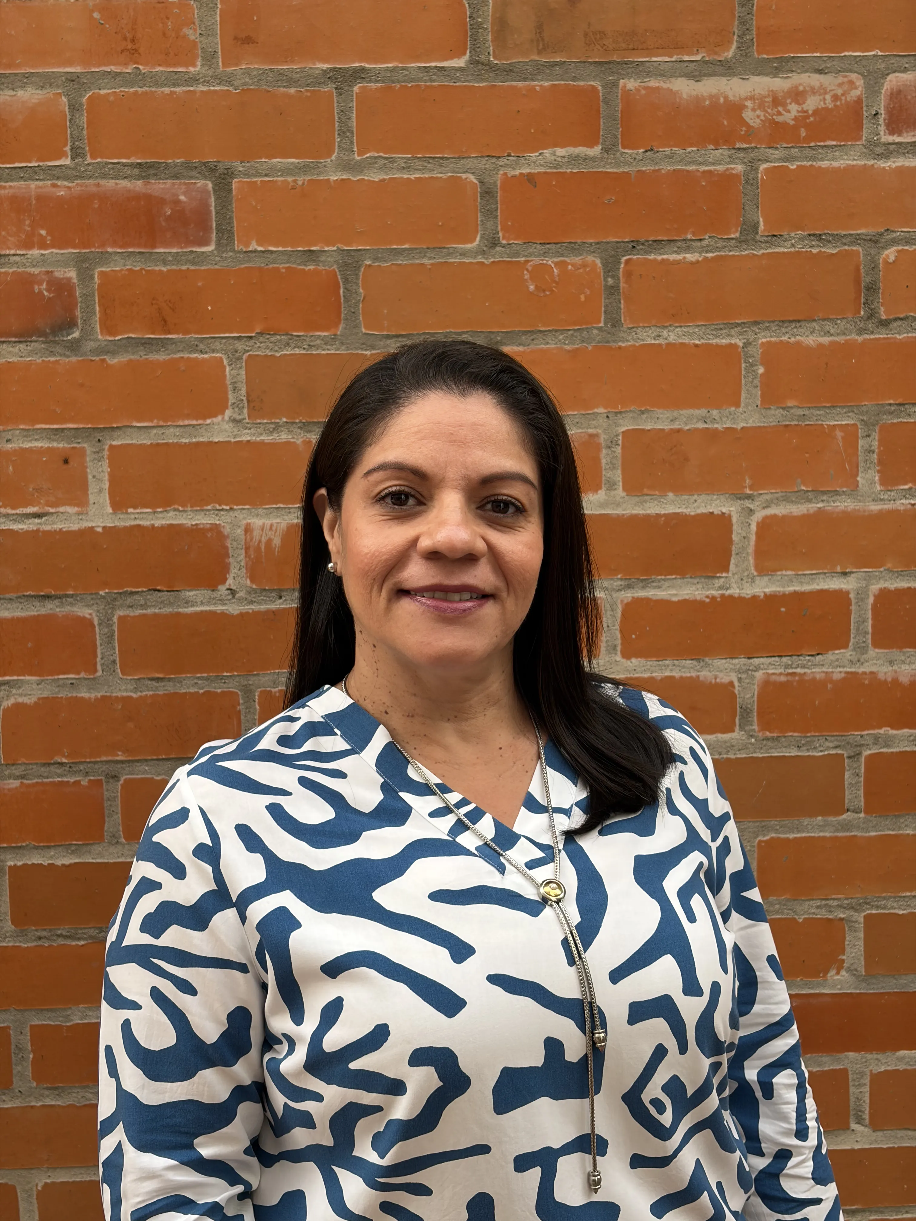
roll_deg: +1.4
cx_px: 458
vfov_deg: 36.8
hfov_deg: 28.0
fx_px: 1835
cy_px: 610
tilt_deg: -8.4
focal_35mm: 52
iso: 32
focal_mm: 5.96
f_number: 1.6
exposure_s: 1/122
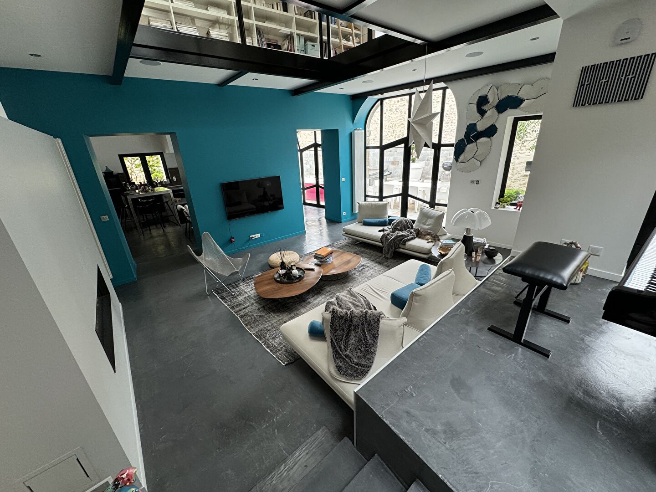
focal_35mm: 14
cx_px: 328
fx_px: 265
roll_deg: +3.2
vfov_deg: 85.7
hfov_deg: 102.1
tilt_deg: -22.0
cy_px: 246
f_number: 2.2
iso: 200
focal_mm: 2.22
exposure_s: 1/99
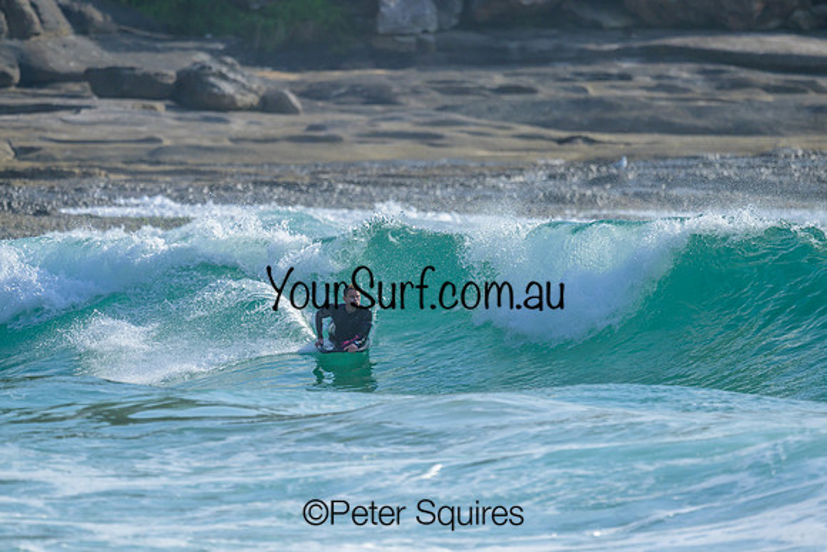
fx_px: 18381
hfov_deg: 2.6
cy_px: 276
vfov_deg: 1.7
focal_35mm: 800
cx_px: 414
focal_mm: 800
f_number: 6.3
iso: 320
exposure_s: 1/2000
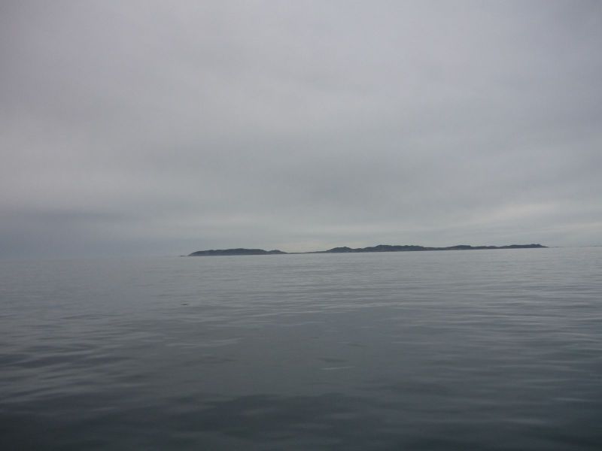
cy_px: 226
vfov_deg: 42.9
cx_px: 301
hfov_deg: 55.4
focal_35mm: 33
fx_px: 574
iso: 100
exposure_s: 1/320
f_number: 2.8
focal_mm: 5.5
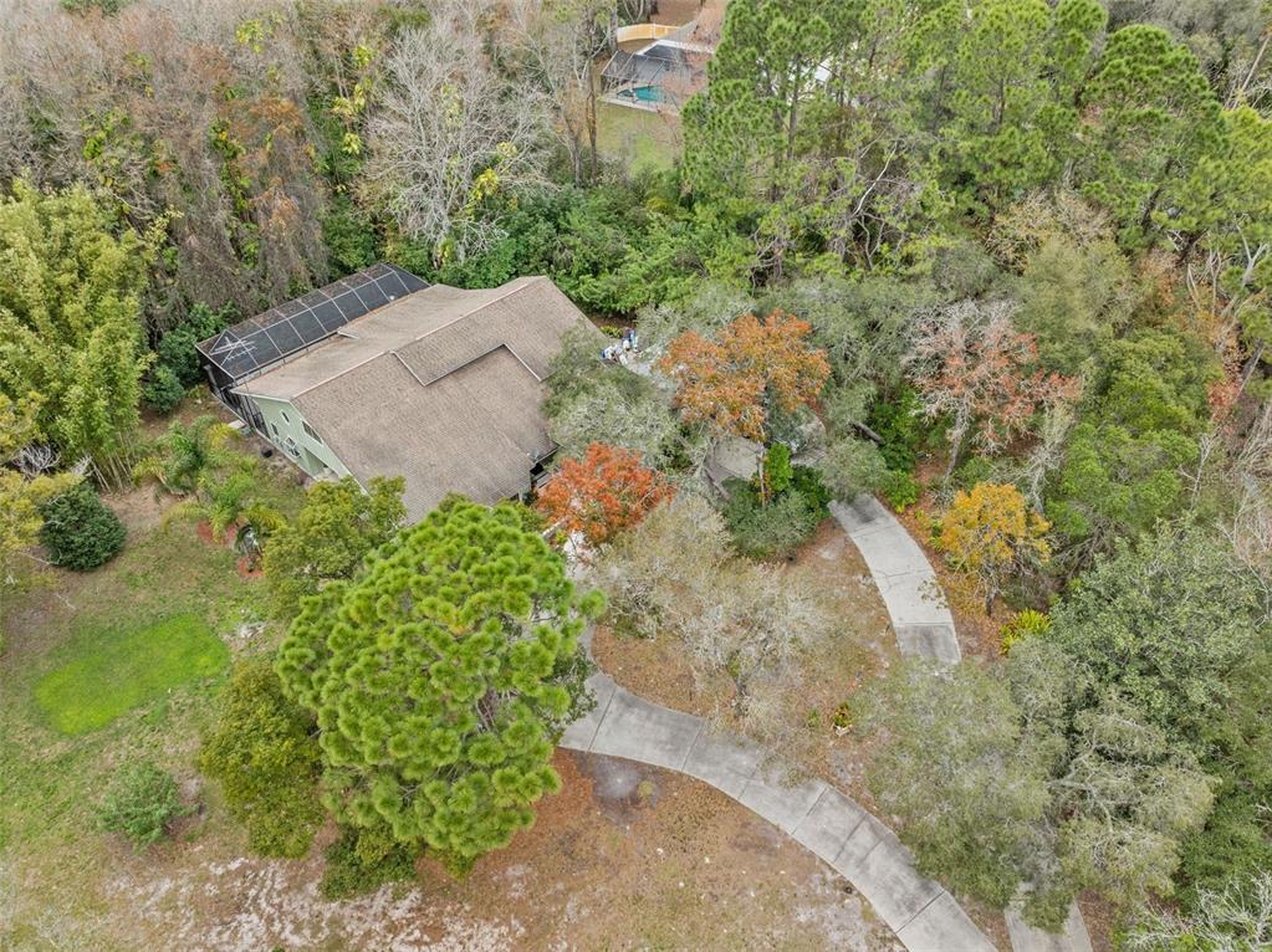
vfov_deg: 56.8
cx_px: 636
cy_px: 476
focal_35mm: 24
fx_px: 881
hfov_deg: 71.6
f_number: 3.5
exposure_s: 1/60
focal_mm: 12.29
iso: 100
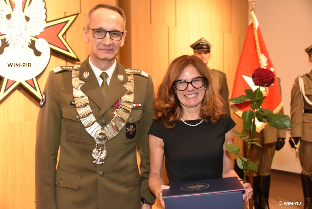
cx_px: 156
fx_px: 390
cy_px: 104
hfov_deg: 43.6
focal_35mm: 45
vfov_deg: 29.9
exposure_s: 1/60
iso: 3200
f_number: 4.2
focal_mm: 45
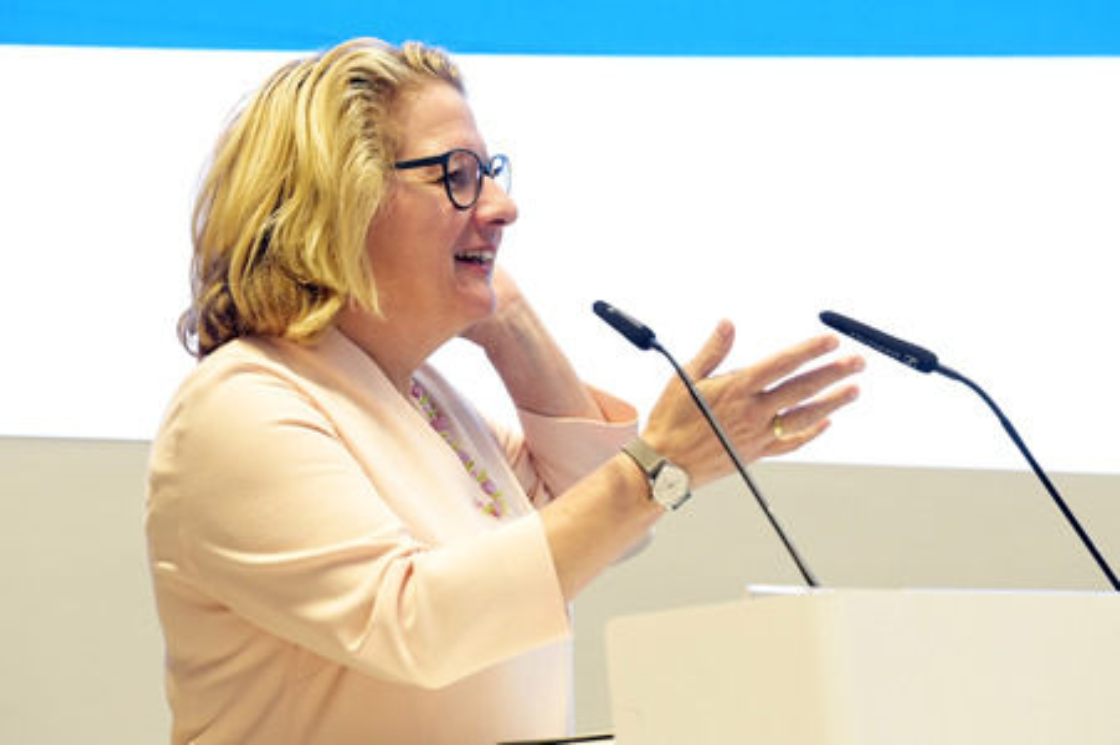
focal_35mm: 150
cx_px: 560
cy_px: 372
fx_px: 4663
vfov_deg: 9.1
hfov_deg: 13.7
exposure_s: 1/400
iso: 4000
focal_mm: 150
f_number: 4.5
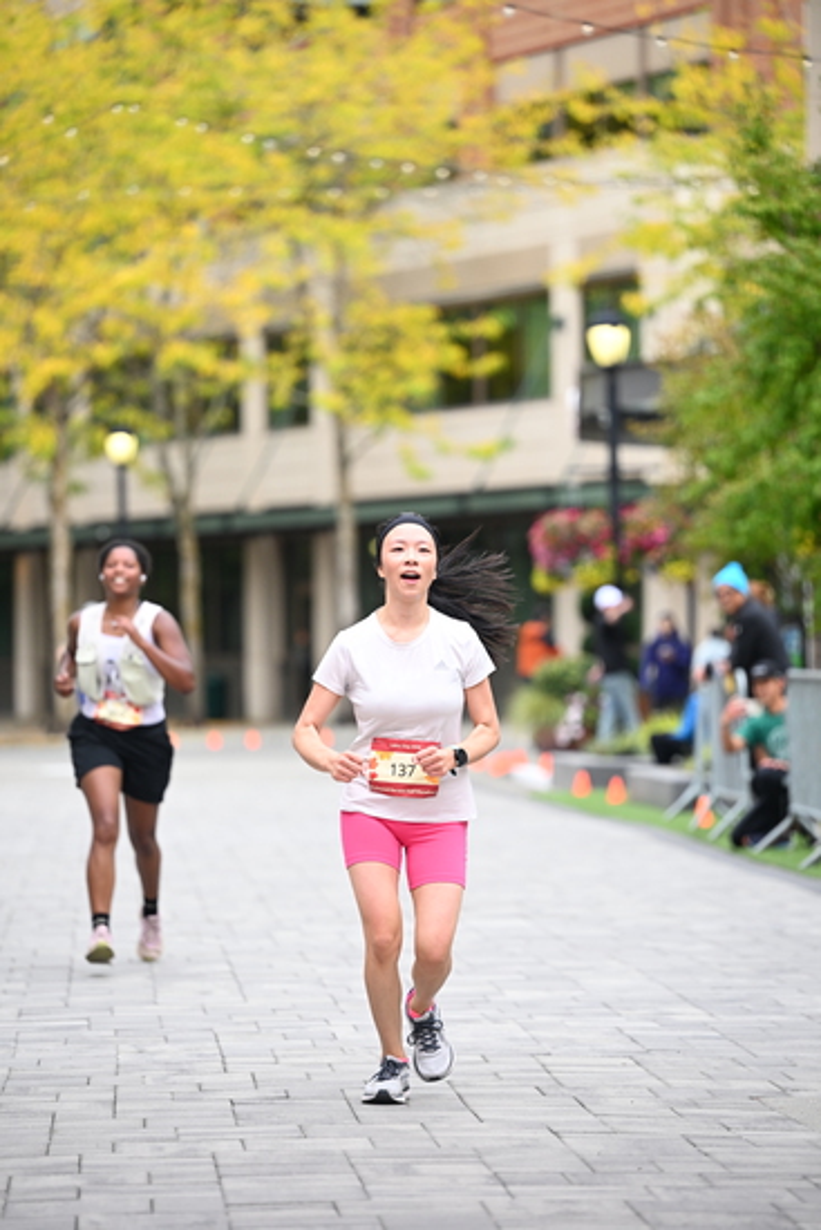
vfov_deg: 13.7
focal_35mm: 150
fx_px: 5128
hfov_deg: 9.2
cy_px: 615
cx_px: 410
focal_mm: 150
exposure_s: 1/1600
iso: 640
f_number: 2.8
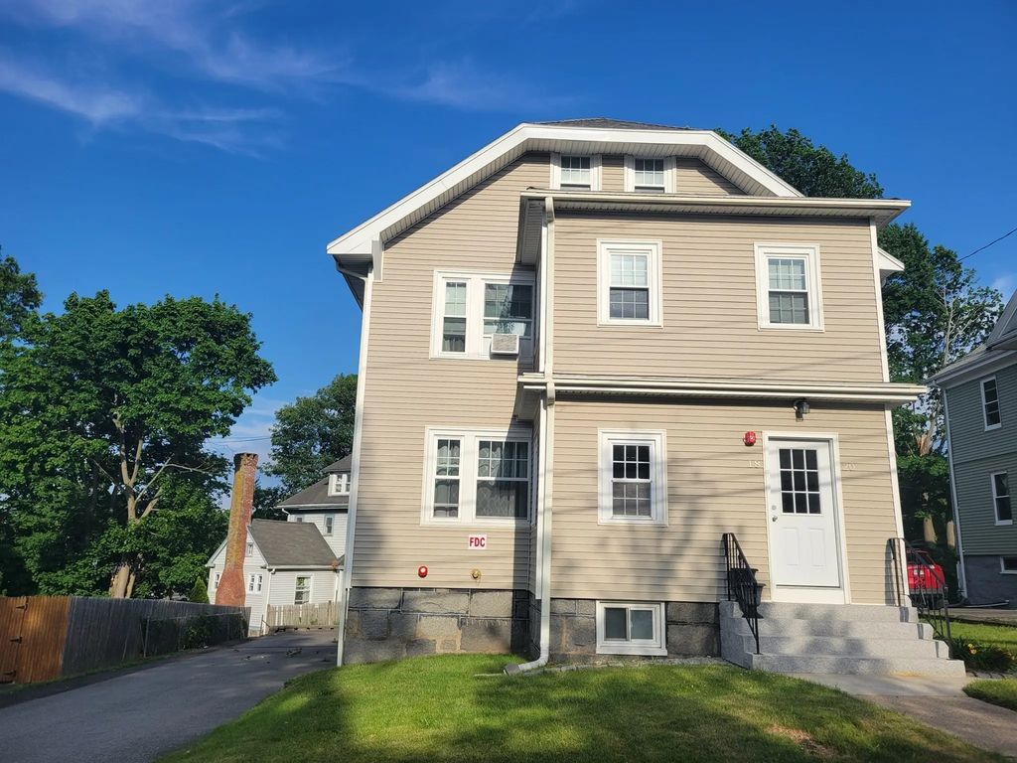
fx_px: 764
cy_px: 382
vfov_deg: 53.1
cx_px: 508
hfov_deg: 67.3
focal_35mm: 26
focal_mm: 5.4
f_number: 1.8
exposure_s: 1/2730
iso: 40
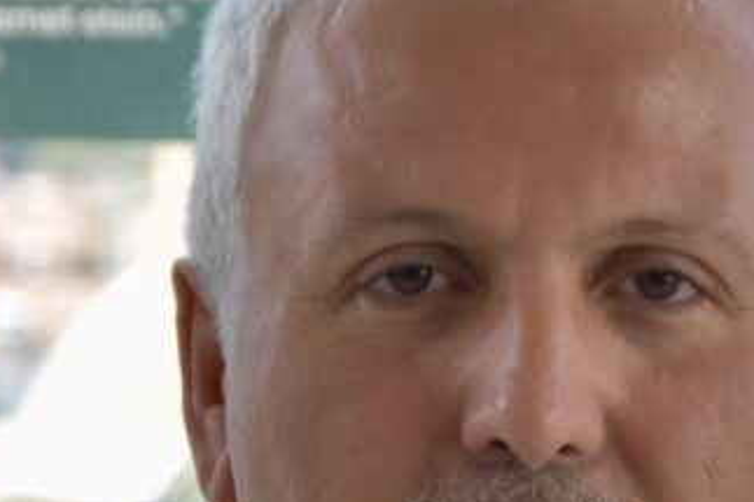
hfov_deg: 5.6
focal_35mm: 369
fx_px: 7724
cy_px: 634
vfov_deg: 3.7
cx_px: 532
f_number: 7.1
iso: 800
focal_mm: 62
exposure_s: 1/200
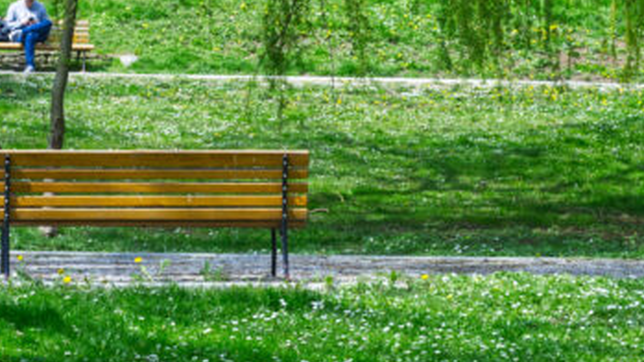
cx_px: 194
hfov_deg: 12.4
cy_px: -73
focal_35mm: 173
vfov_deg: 7.0
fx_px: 2953
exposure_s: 1/160
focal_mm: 50
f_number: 10
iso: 250
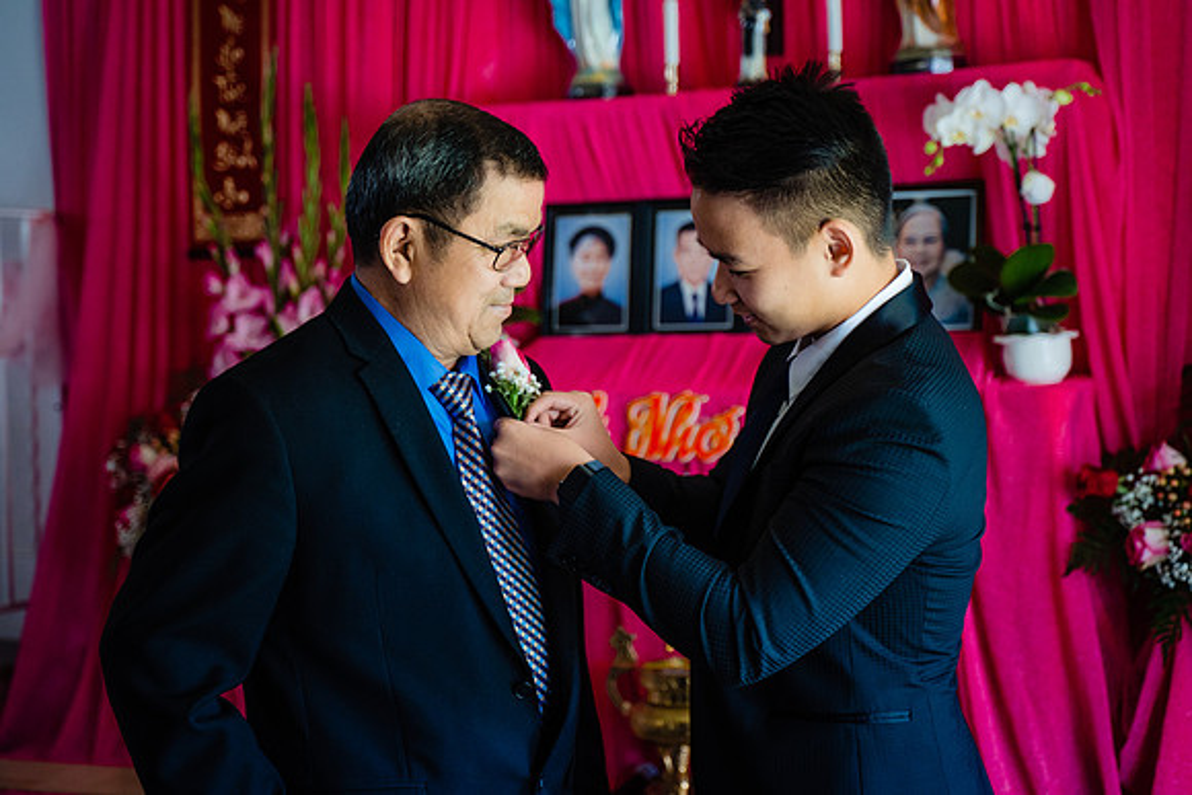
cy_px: 392
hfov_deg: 31.7
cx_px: 571
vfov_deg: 21.5
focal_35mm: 63
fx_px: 2097
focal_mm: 60
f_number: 2.8
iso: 1600
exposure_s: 1/320
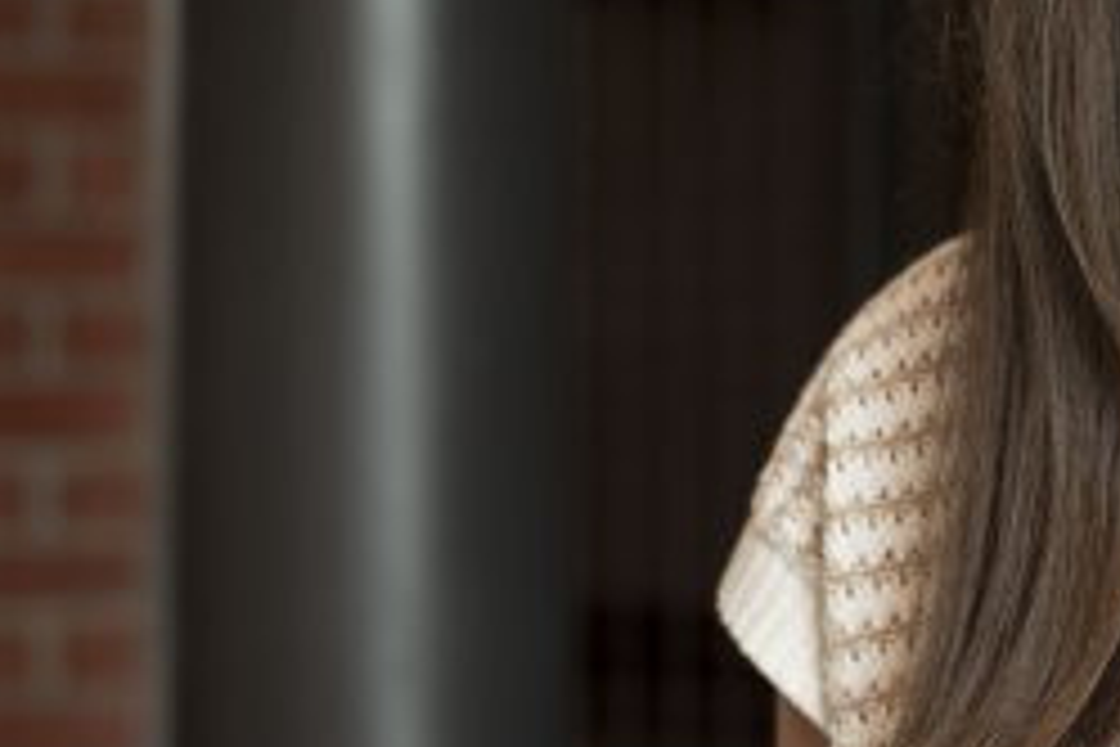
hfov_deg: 10.4
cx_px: 1471
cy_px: 86
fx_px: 6004
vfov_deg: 7.1
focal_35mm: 193
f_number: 2.8
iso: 320
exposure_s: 1/125
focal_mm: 50
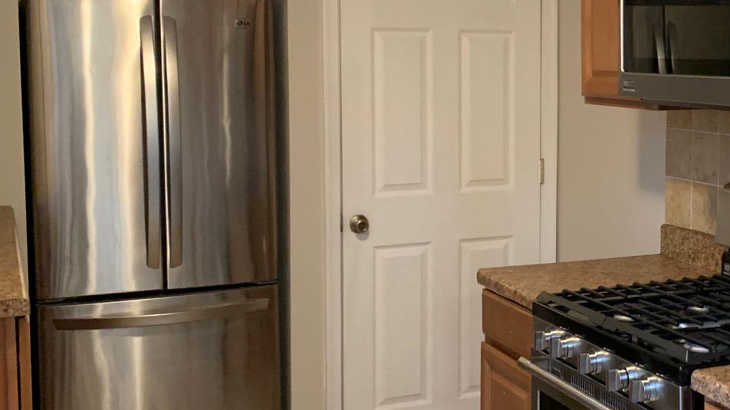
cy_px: 156
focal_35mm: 60
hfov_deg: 33.2
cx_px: 651
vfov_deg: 20.0
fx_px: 1161
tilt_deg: -4.6
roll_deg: -1.6
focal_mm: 4.25
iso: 400
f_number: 1.8
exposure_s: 1/40
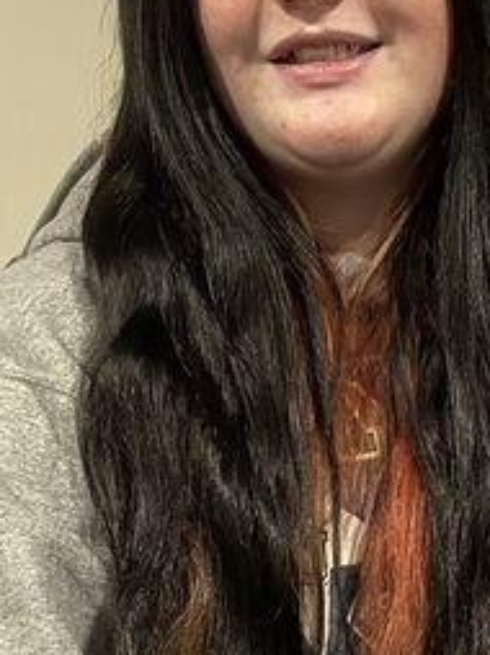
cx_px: 591
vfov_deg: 17.3
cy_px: 915
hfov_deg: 13.7
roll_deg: +0.4
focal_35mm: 105
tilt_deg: -14.1
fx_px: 1985
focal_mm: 4.2
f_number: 1.6
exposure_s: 1/60
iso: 200
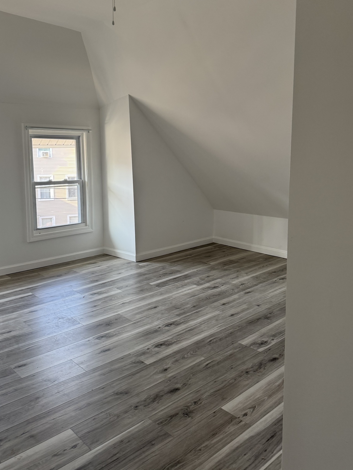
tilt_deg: -6.2
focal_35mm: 28
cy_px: 205
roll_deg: +0.5
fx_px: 381
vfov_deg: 63.2
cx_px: 159
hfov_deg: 49.7
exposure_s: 1/120
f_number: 1.78
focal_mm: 6.76
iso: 200
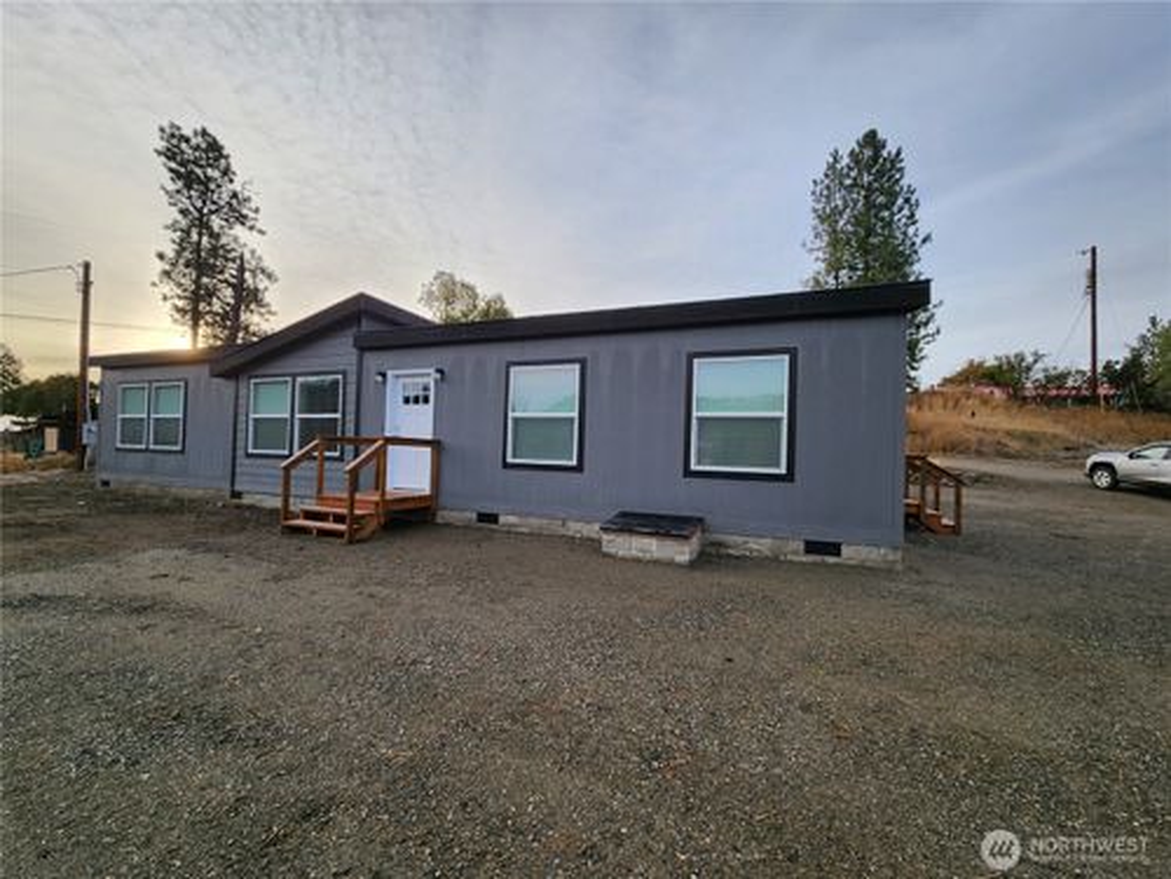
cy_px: 440
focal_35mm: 13
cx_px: 586
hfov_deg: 106.2
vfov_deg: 89.9
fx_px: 440
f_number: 2.2
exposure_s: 1/607
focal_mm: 2.2
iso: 50
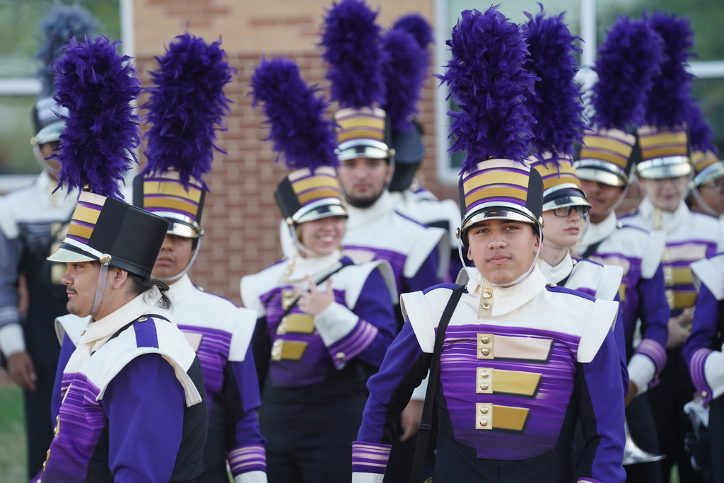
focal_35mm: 198
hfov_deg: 10.4
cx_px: 362
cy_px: 242
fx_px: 3982
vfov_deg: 6.9
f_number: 4
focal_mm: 198
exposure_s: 1/200
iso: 160
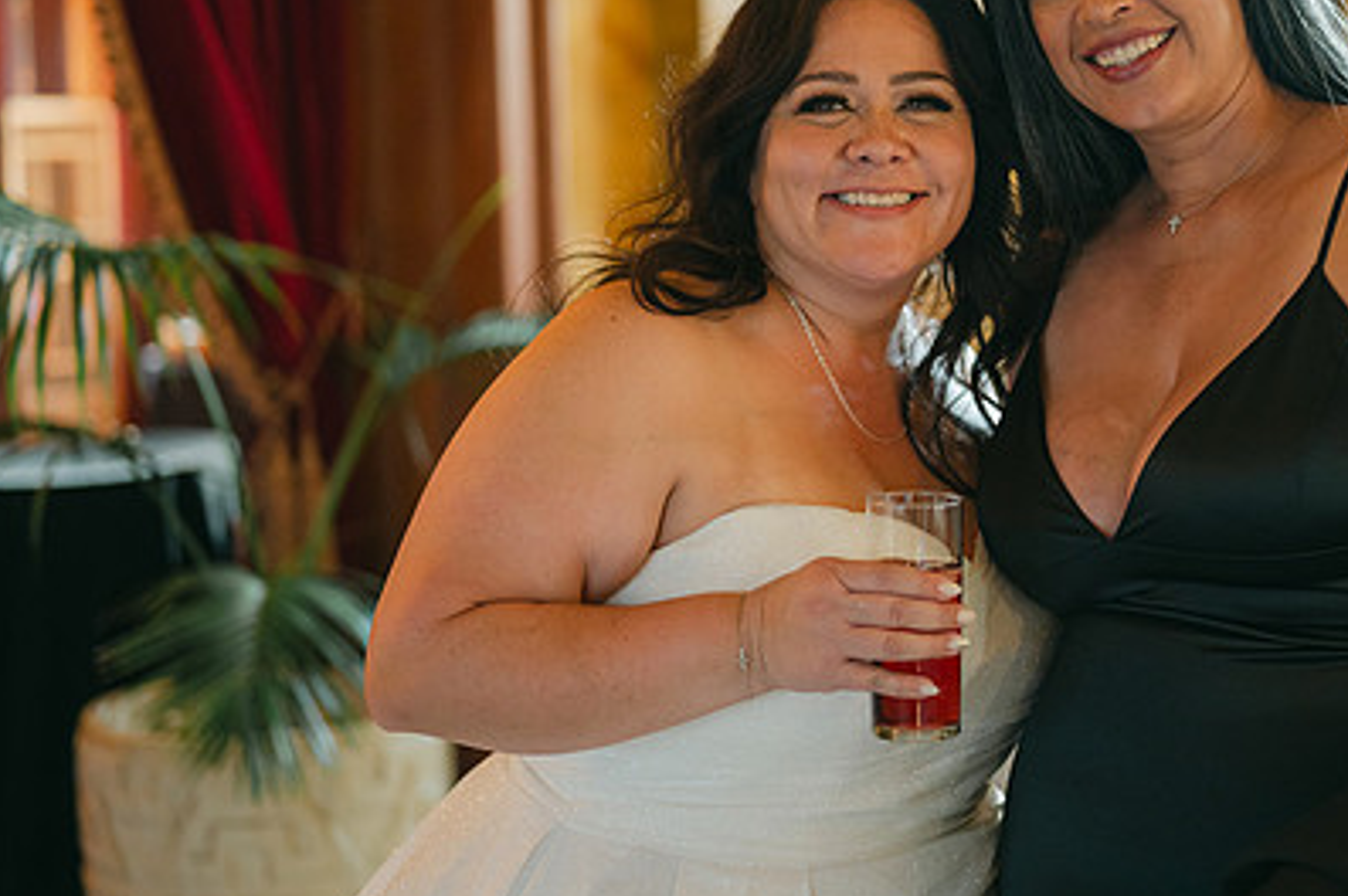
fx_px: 2731
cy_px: 295
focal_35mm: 73
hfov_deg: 27.7
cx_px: 801
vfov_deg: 18.6
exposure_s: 1/125
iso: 1400
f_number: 1.8
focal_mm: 50
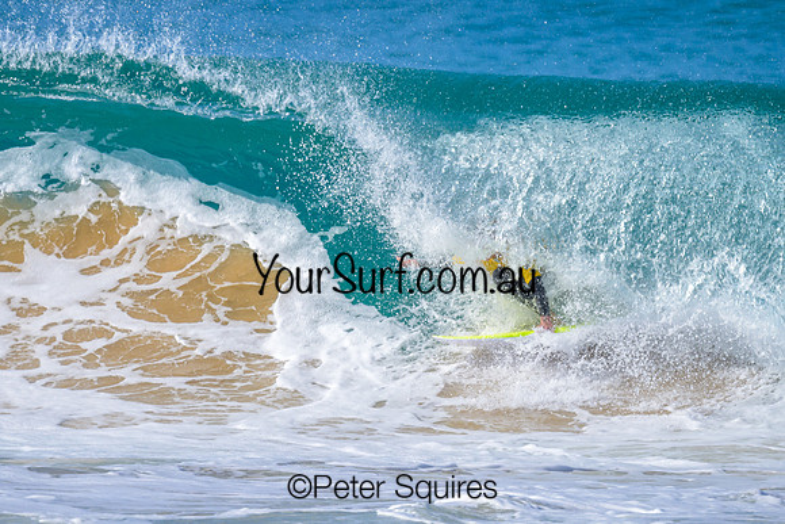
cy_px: 270
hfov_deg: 1.9
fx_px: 23956
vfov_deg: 1.3
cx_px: 443
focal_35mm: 1098
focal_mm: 800
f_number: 6.3
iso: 360
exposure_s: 1/2000
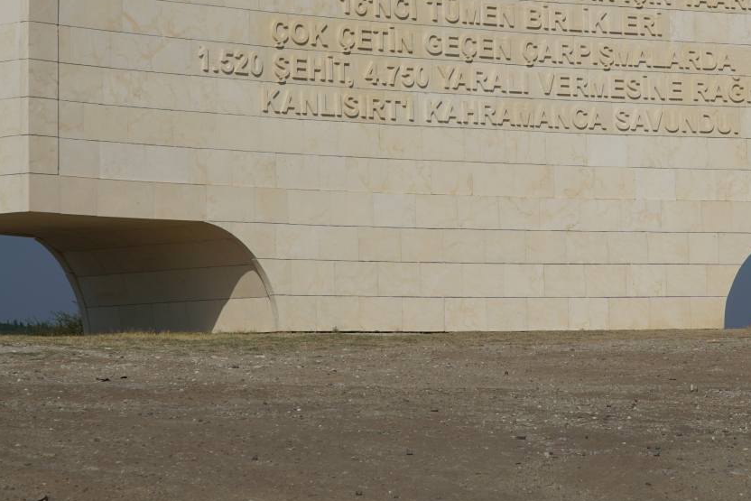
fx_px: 2316
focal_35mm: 111
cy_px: 76
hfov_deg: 18.4
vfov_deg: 12.3
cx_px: 512
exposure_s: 1/800
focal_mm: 38
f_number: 9
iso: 100
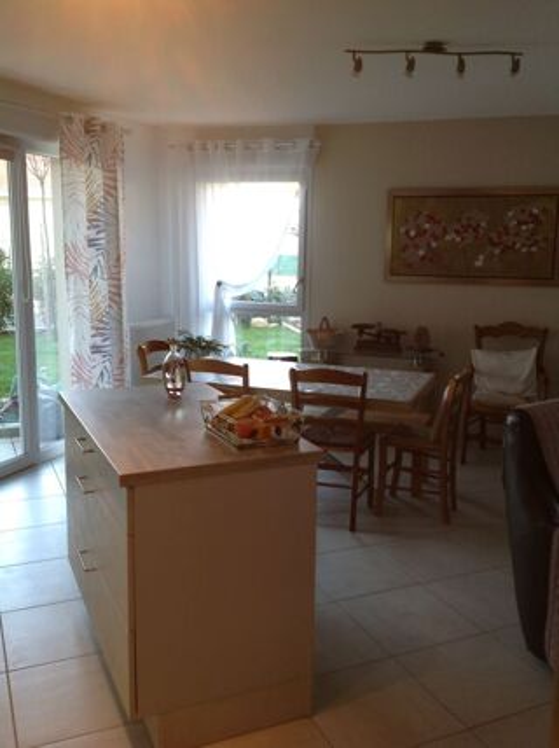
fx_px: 755
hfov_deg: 40.6
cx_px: 280
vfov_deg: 52.7
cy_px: 374
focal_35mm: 35
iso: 50
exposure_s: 1/24
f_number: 2.4
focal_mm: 4.28
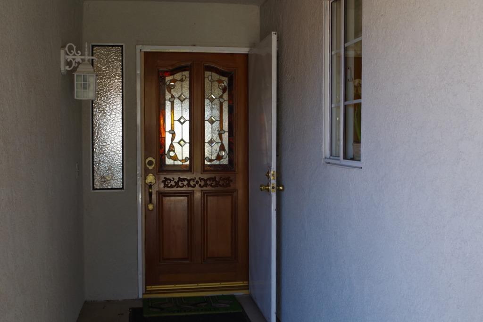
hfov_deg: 49.5
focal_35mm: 39
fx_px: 523
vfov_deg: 34.2
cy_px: 161
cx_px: 242
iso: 200
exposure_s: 1/50
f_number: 5.6
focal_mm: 26.25
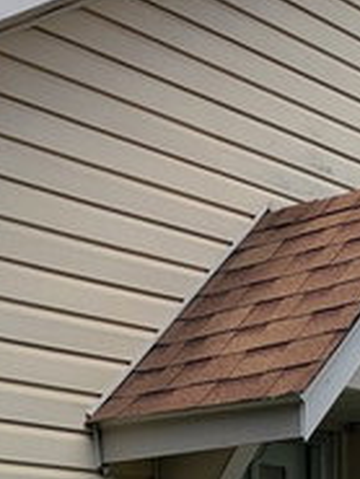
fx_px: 1274
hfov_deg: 16.0
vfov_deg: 19.4
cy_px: 643
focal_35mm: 92
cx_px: 267
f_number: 1.89
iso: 44
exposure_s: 1/1821
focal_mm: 5.43
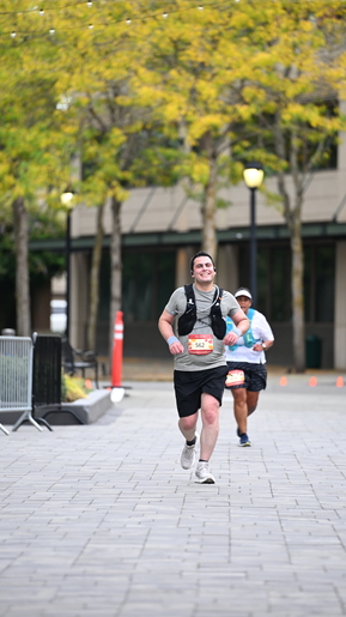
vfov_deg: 9.6
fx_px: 3660
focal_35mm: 224
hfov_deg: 5.4
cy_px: 292
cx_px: 197
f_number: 2.8
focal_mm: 200
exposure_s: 1/1600
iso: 640
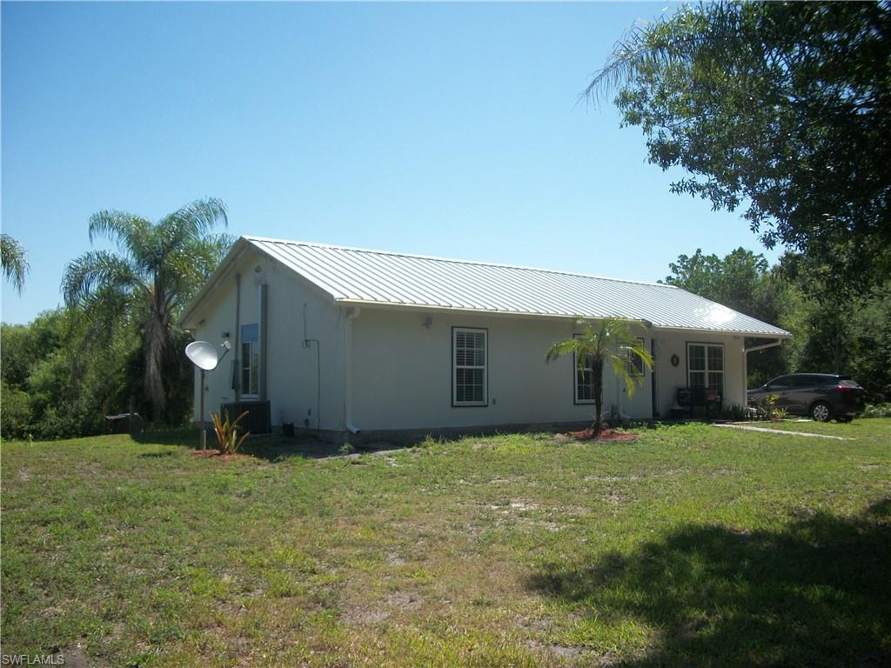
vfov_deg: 44.2
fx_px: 824
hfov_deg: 56.8
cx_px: 446
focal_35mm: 32
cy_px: 334
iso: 80
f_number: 8.8
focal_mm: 5.7
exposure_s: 1/200
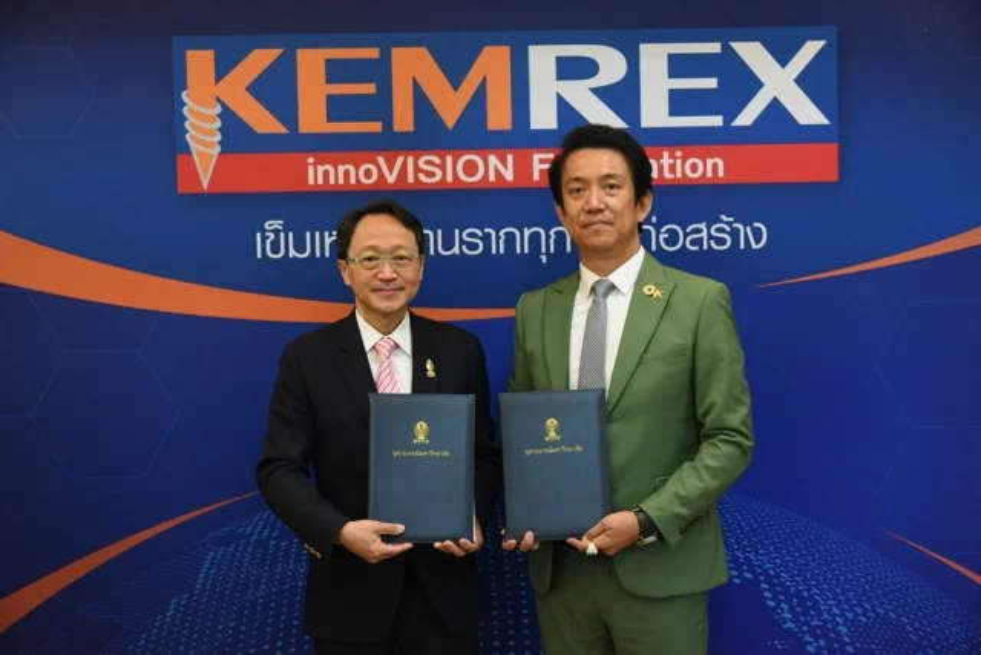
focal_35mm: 62
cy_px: 328
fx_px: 1690
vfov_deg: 21.9
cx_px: 490
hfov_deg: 32.4
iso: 6400
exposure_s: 1/125
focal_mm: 62
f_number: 6.3
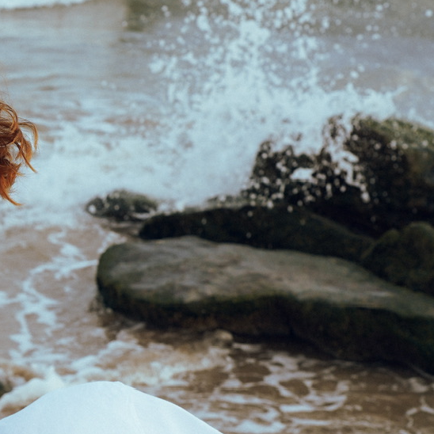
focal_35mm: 125
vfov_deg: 13.8
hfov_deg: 13.5
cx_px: -119
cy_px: 388
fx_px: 1773
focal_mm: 35
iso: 125
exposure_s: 1/400
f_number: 4.5
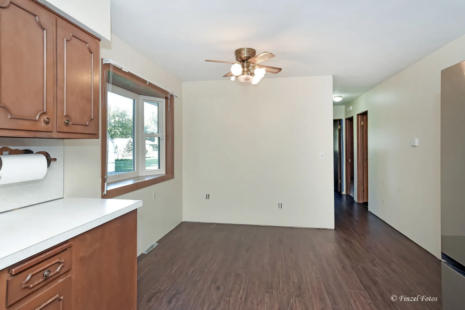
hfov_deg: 84.0
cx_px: 232
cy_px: 155
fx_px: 258
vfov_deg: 62.0
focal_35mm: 20
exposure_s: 1/50
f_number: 8
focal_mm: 20
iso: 640
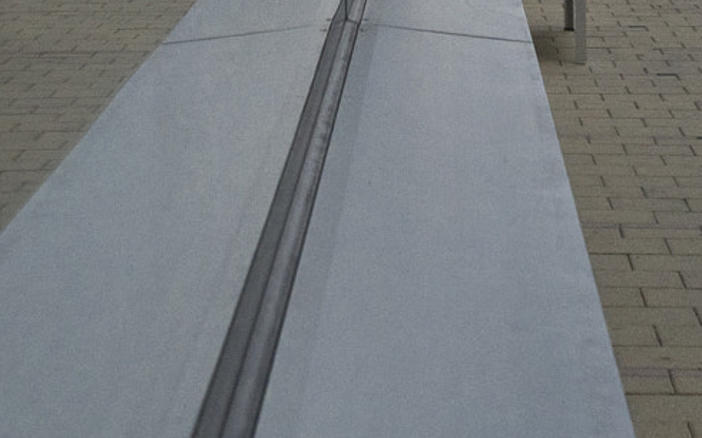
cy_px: -532
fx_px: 2850
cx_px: 397
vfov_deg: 8.2
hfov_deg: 14.0
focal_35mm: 149
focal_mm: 35
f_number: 11
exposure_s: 1/100
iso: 2000
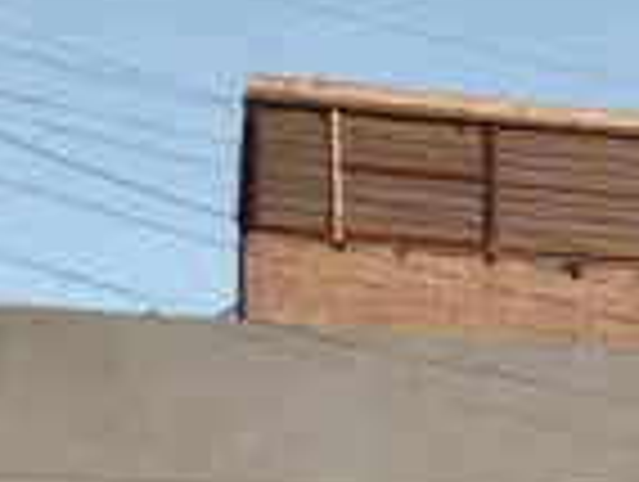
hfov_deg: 17.8
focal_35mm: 108
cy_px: 793
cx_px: 608
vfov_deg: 12.8
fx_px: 1997
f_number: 1.8
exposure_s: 1/294
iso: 50
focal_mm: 5.59
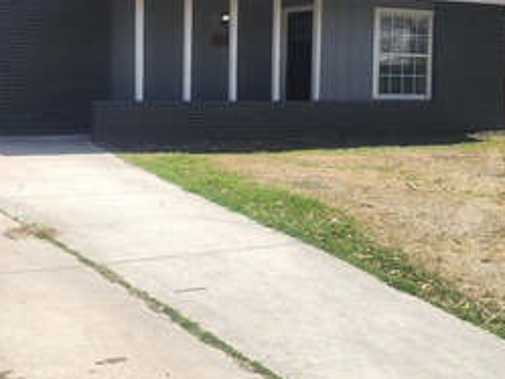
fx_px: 861
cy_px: 109
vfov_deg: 24.6
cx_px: 189
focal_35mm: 59
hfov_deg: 32.5
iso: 12
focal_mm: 6.4
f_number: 1.8
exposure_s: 1/1361
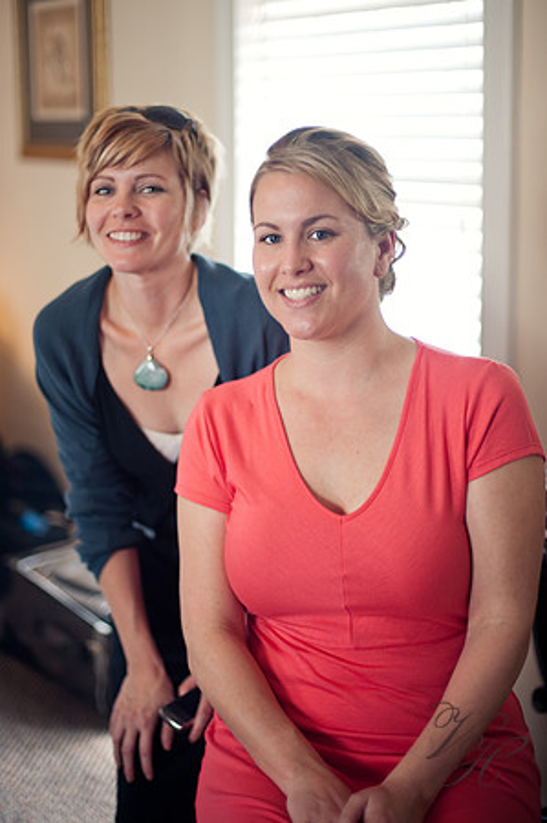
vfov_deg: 39.6
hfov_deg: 26.9
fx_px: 1142
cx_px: 274
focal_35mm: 50
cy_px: 412
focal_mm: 50
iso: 320
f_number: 1.4
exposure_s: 1/100
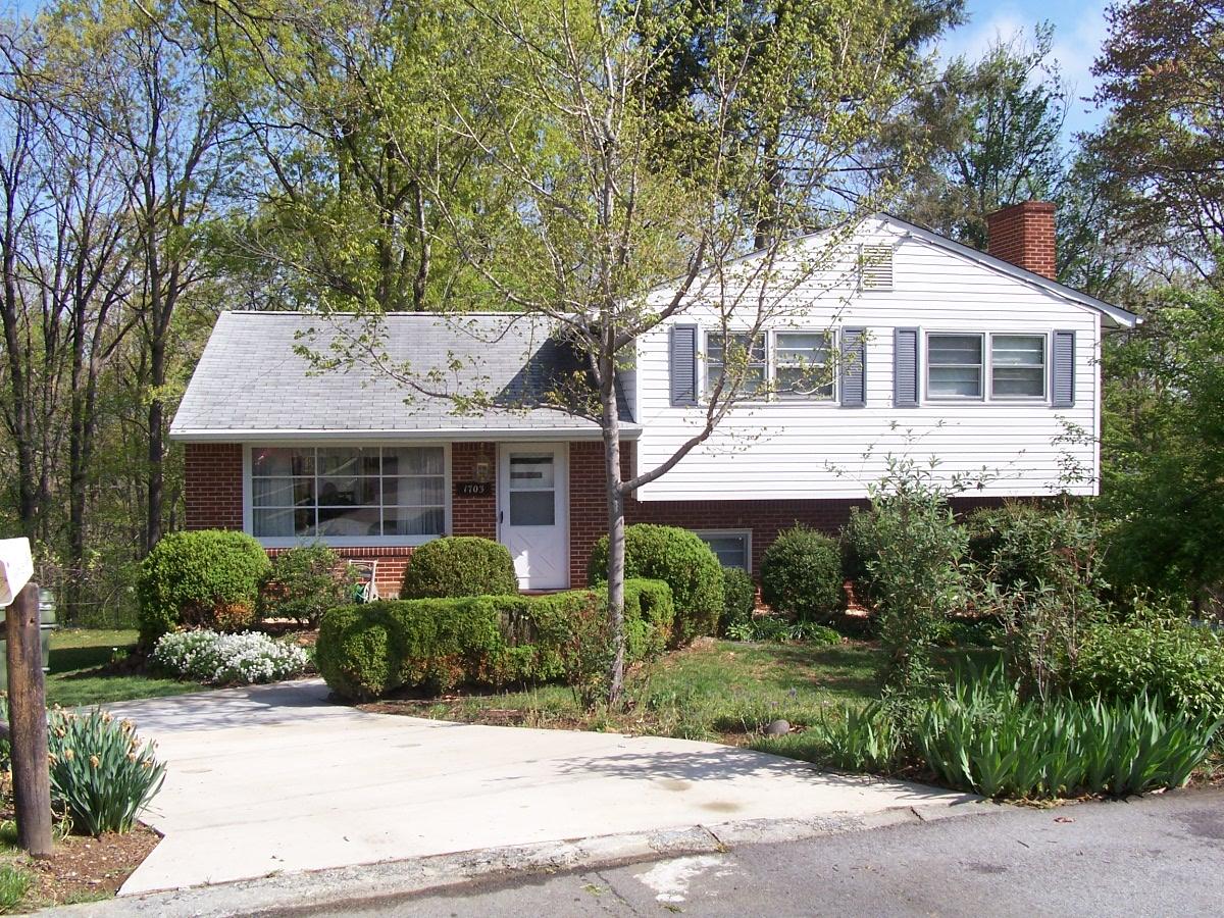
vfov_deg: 40.7
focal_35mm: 35
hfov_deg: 52.6
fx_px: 1238
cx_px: 612
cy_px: 459
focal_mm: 6
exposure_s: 1/500
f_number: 4
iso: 80
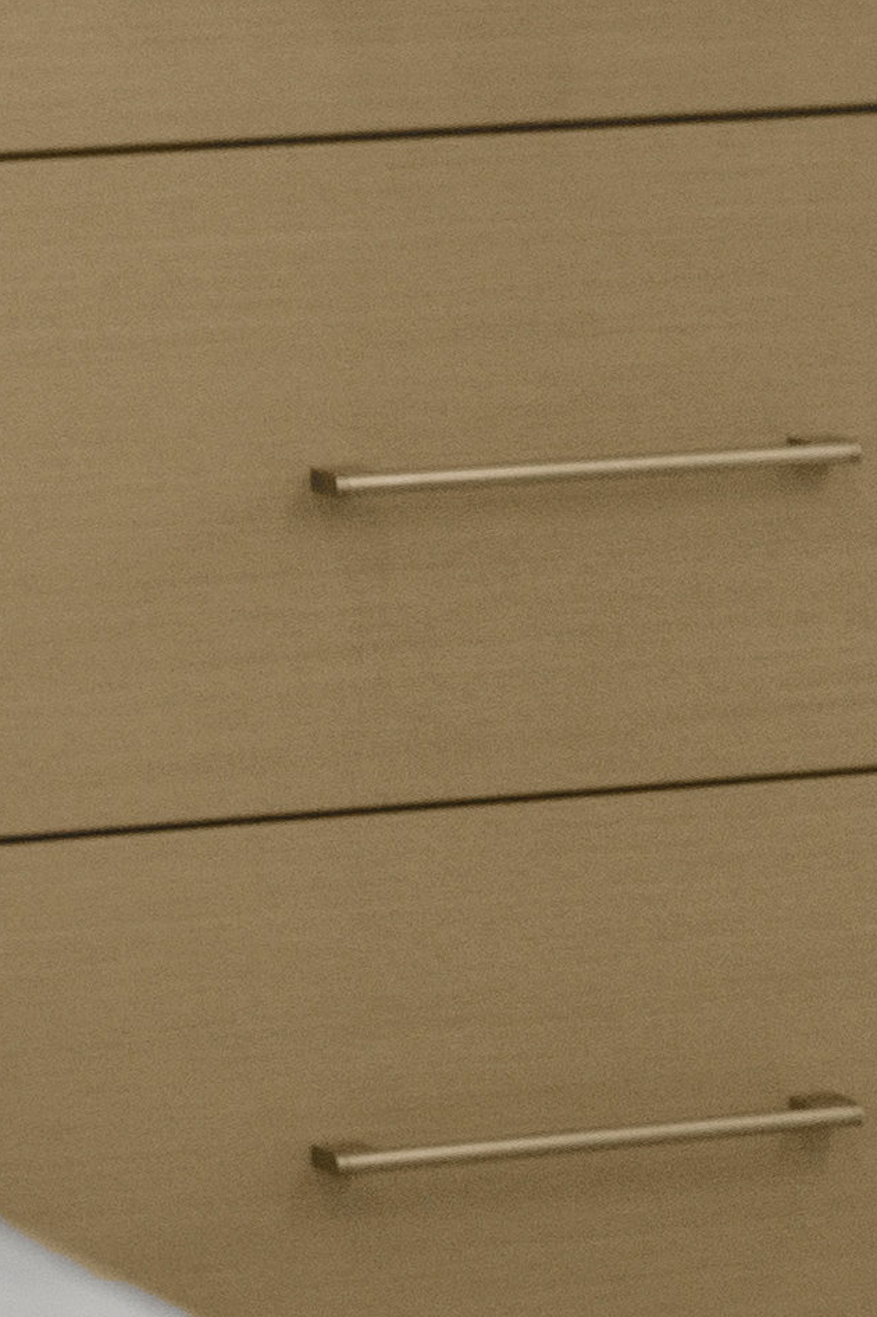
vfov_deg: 5.2
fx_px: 14365
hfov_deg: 3.4
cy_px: -830
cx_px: 2987
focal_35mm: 393
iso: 250
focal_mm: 62
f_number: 5.6
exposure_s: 1/60
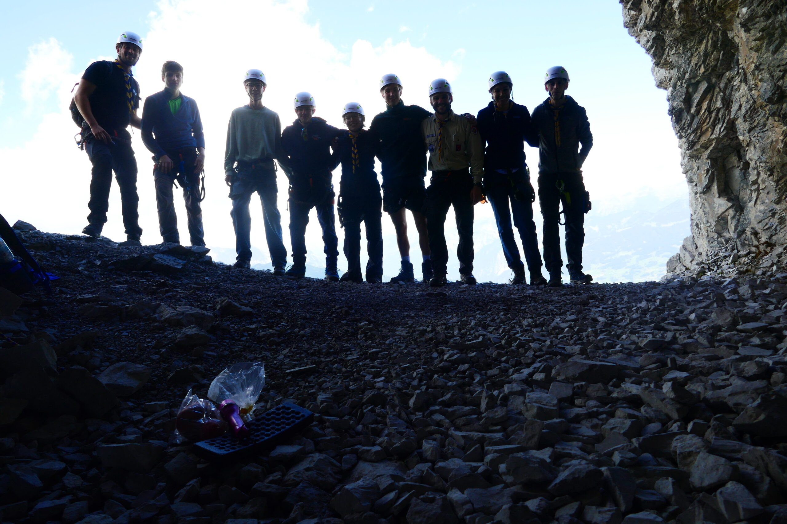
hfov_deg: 71.5
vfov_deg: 51.3
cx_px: 394
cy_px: 262
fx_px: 547
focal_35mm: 25
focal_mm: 9.1
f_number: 5.6
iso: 125
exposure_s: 1/100
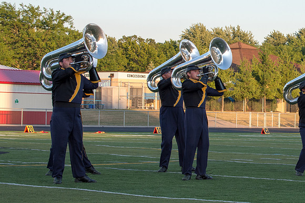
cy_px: 86
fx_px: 1293
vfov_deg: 9.0
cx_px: 333
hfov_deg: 13.2
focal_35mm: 153
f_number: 9
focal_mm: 70
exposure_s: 1/320
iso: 640
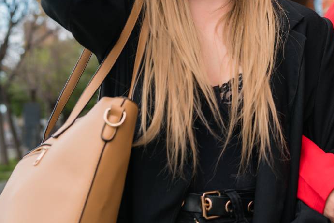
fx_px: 705
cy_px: 28
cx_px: 328
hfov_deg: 25.4
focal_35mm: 76
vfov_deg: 17.7
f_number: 3.2
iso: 100
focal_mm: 35
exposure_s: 1/400
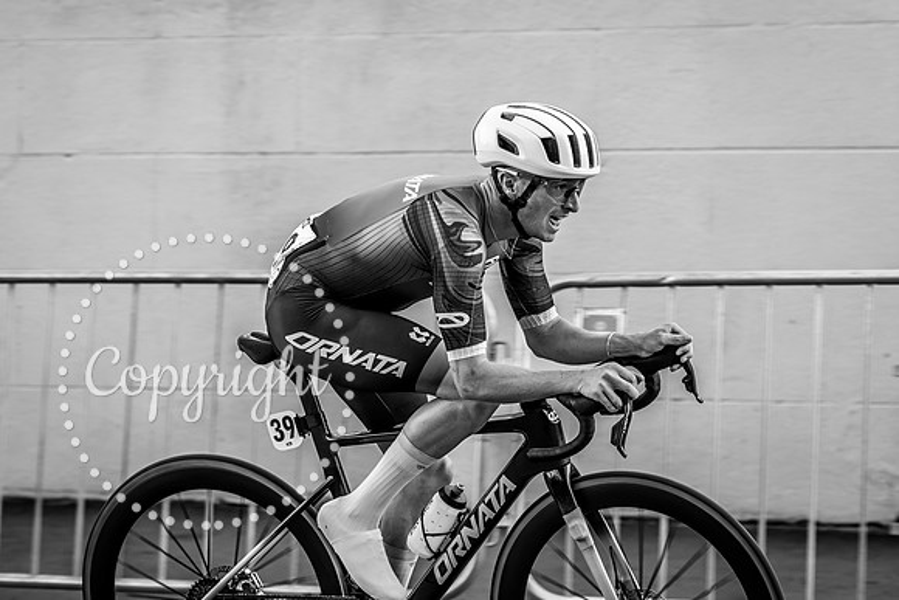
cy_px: 258
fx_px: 3243
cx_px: 387
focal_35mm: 130
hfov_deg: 15.8
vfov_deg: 10.6
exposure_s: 1/800
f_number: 4.5
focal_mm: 114
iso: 1000
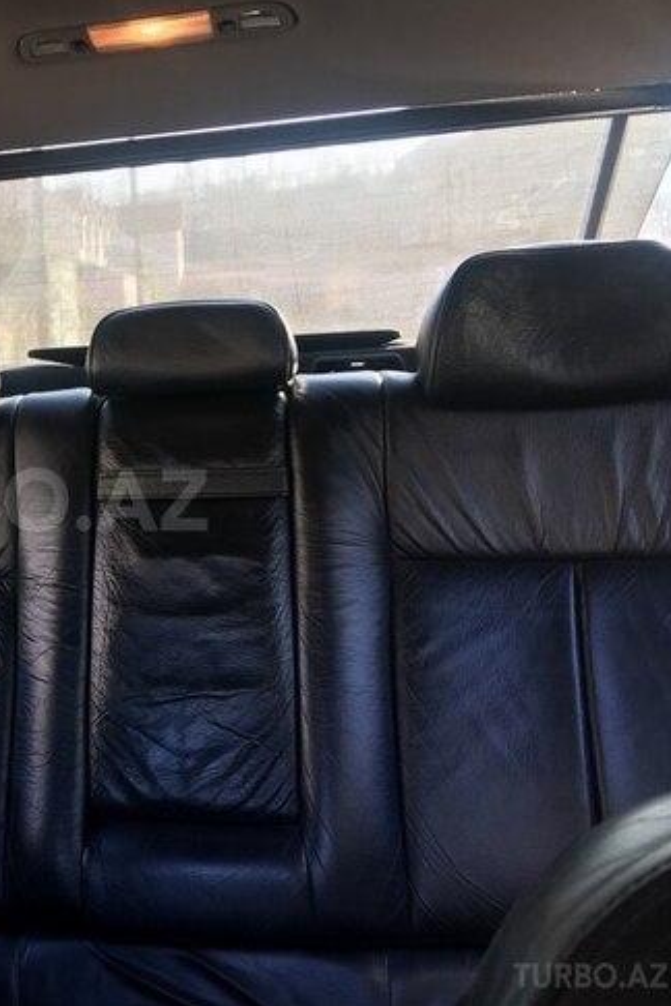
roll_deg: +3.5
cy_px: 500
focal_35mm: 41
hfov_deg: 30.3
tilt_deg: -6.5
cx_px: -4
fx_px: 1146
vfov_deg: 47.4
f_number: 2.2
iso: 25
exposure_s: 1/50
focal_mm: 4.15
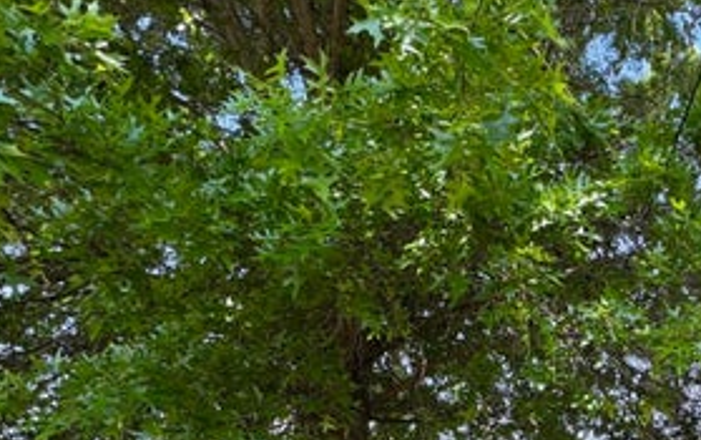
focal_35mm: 34
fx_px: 650
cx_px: 588
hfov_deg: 52.0
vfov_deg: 30.6
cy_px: 551
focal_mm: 2.22
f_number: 2.2
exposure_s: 1/137
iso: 40
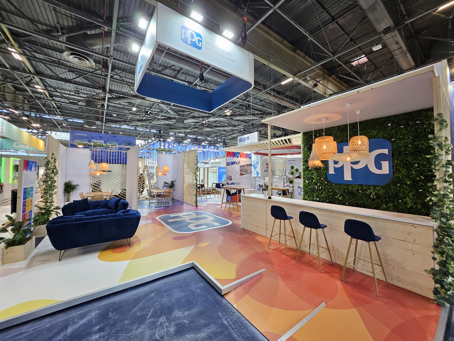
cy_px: 170
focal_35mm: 13
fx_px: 170
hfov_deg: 106.2
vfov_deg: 89.9
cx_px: 227
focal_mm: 1.7
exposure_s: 1/50
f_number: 2.2
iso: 80
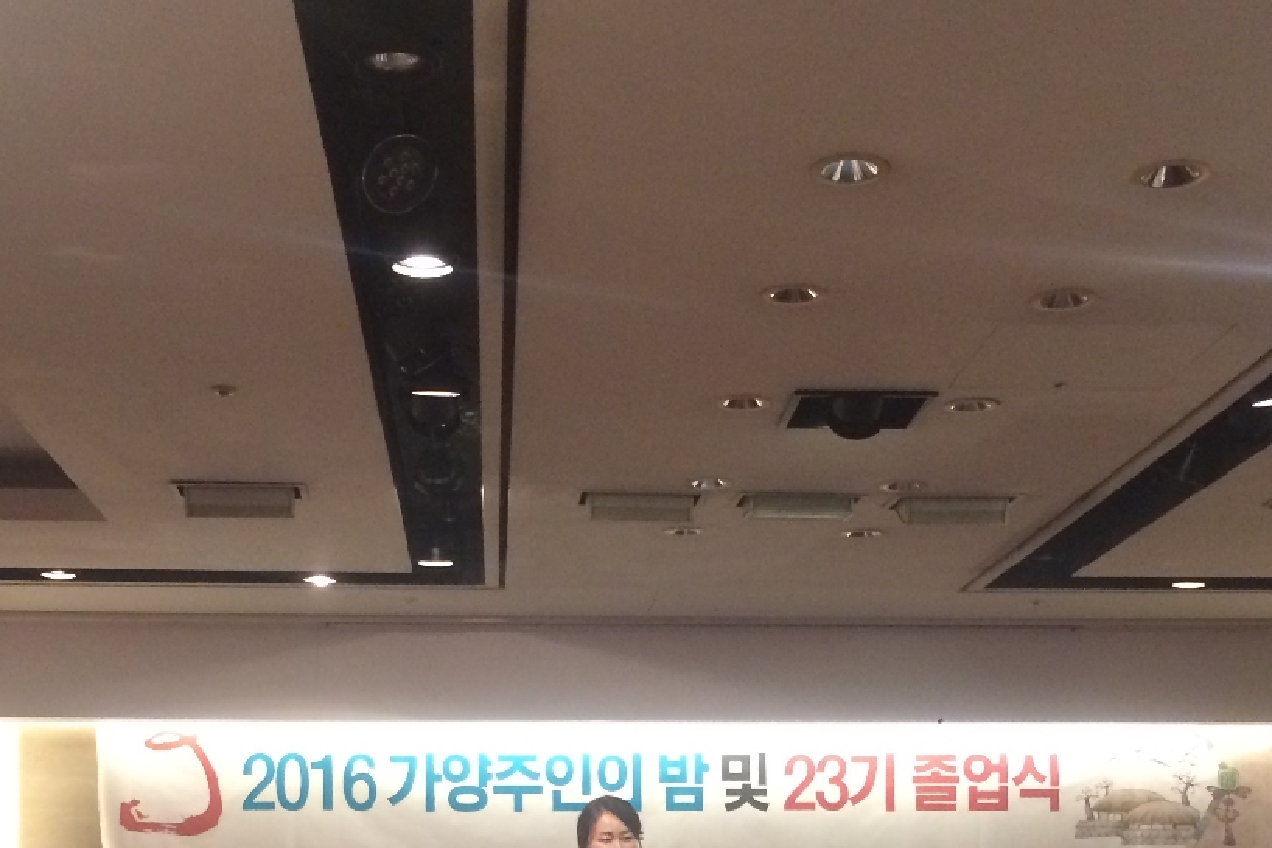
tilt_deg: +1.5
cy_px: 857
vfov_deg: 22.1
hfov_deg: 33.9
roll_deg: +1.0
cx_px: 625
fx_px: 2084
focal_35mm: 59
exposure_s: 1/24
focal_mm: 4.15
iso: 320
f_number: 2.2
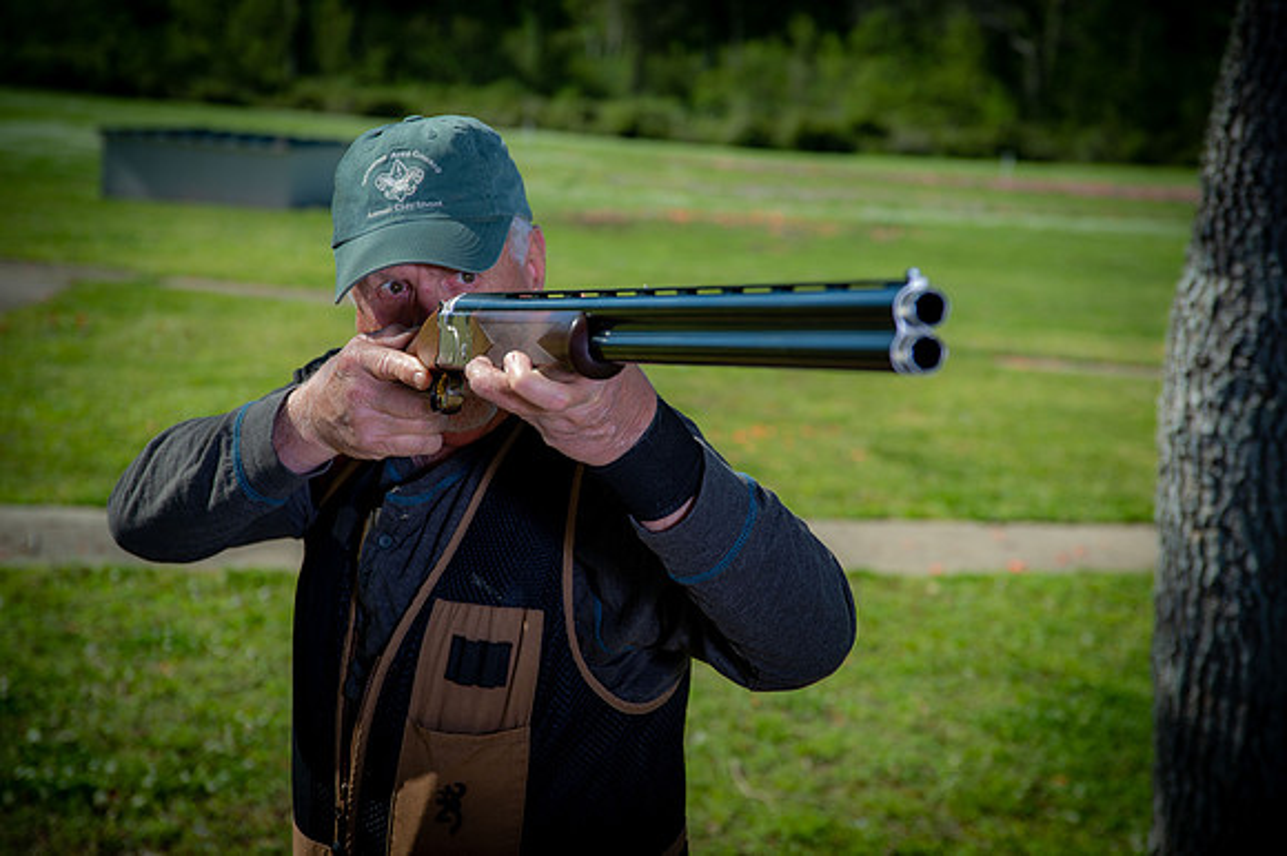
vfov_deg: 17.0
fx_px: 2858
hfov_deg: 25.4
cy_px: 428
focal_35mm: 80
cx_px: 644
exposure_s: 1/250
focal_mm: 80
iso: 100
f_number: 6.3
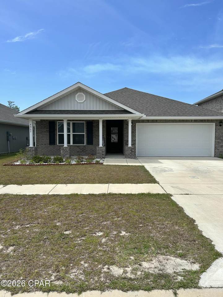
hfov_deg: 53.1
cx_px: 112
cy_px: 148
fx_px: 223
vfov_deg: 67.3
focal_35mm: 26
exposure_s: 1/5076
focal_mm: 5.7
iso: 50
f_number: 1.5
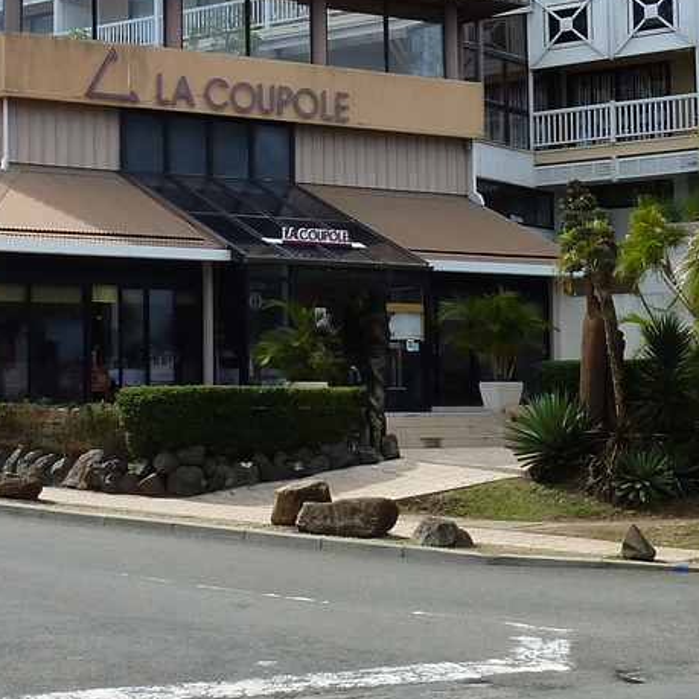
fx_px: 1759
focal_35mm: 77
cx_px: 201
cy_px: 259
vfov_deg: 22.4
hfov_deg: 22.3
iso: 80
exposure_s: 1/500
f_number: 4
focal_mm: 4.1
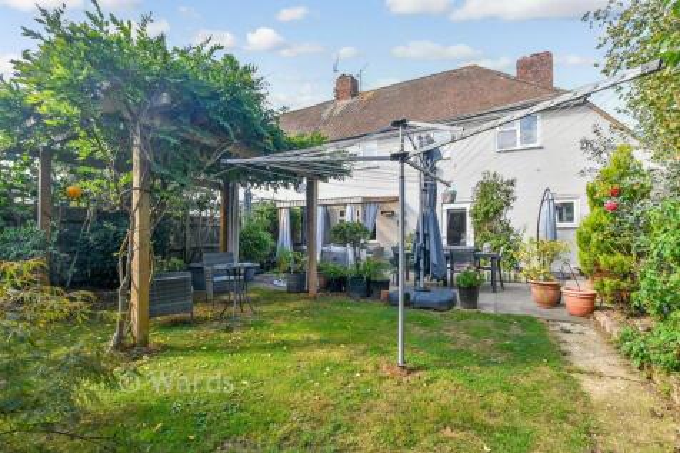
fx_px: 283
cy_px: 226
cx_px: 340
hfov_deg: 100.4
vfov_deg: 77.3
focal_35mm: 15
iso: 160
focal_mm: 10
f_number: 8
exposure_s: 1/125
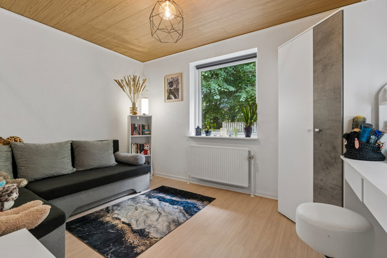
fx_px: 177
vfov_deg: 72.0
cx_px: 194
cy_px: 129
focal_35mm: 16
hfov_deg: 95.0
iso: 200
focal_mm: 11
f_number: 8
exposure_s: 1/5
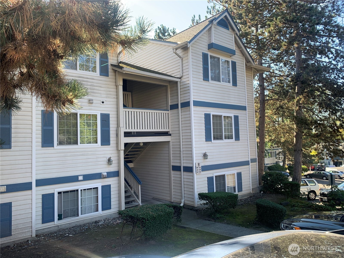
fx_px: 258
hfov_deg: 67.3
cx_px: 172
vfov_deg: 53.1
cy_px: 129
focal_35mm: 26
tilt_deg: +2.6
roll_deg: +2.7
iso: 25
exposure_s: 1/243
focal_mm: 4.25
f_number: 1.8
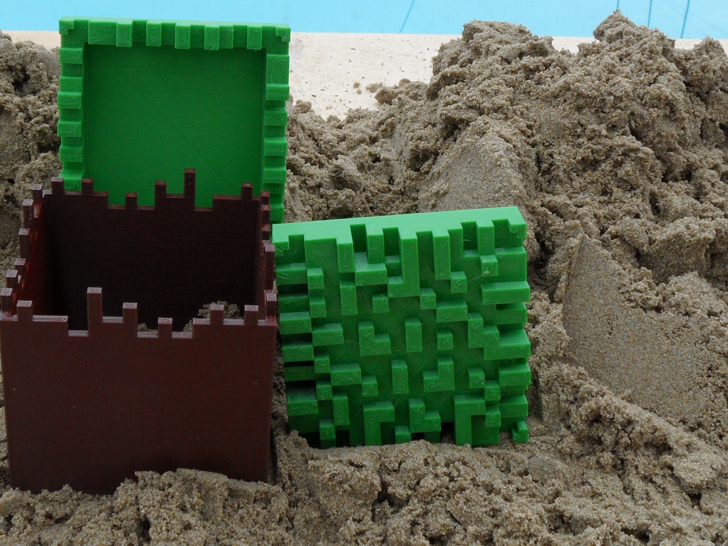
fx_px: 1157
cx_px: 316
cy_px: 179
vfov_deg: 26.4
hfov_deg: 34.9
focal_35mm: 55
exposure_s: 1/125
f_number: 5
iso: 80
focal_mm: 5.3
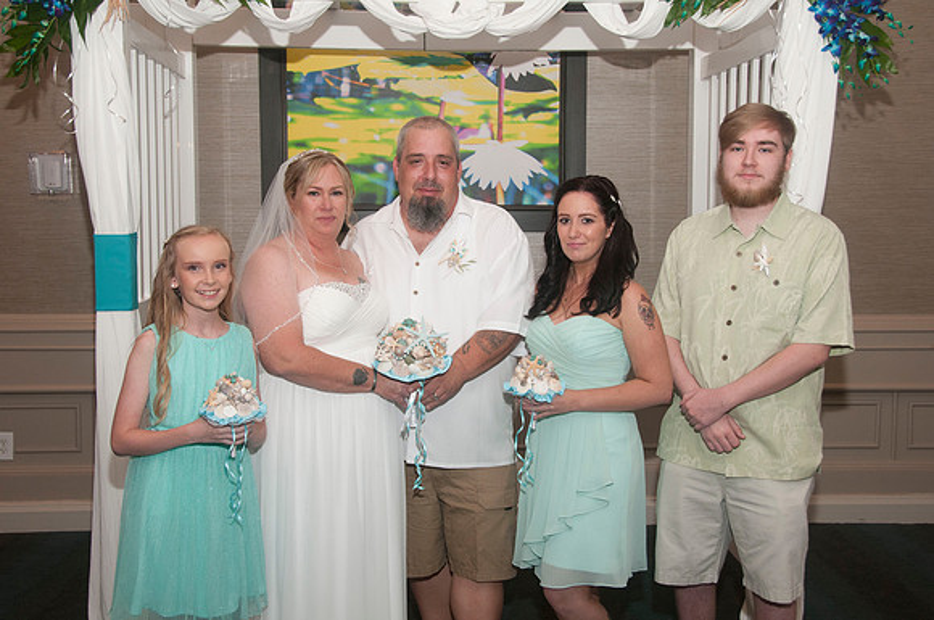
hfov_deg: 46.5
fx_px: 1088
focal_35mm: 42
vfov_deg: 31.8
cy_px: 310
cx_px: 467
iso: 400
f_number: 5.6
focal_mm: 28
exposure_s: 1/60
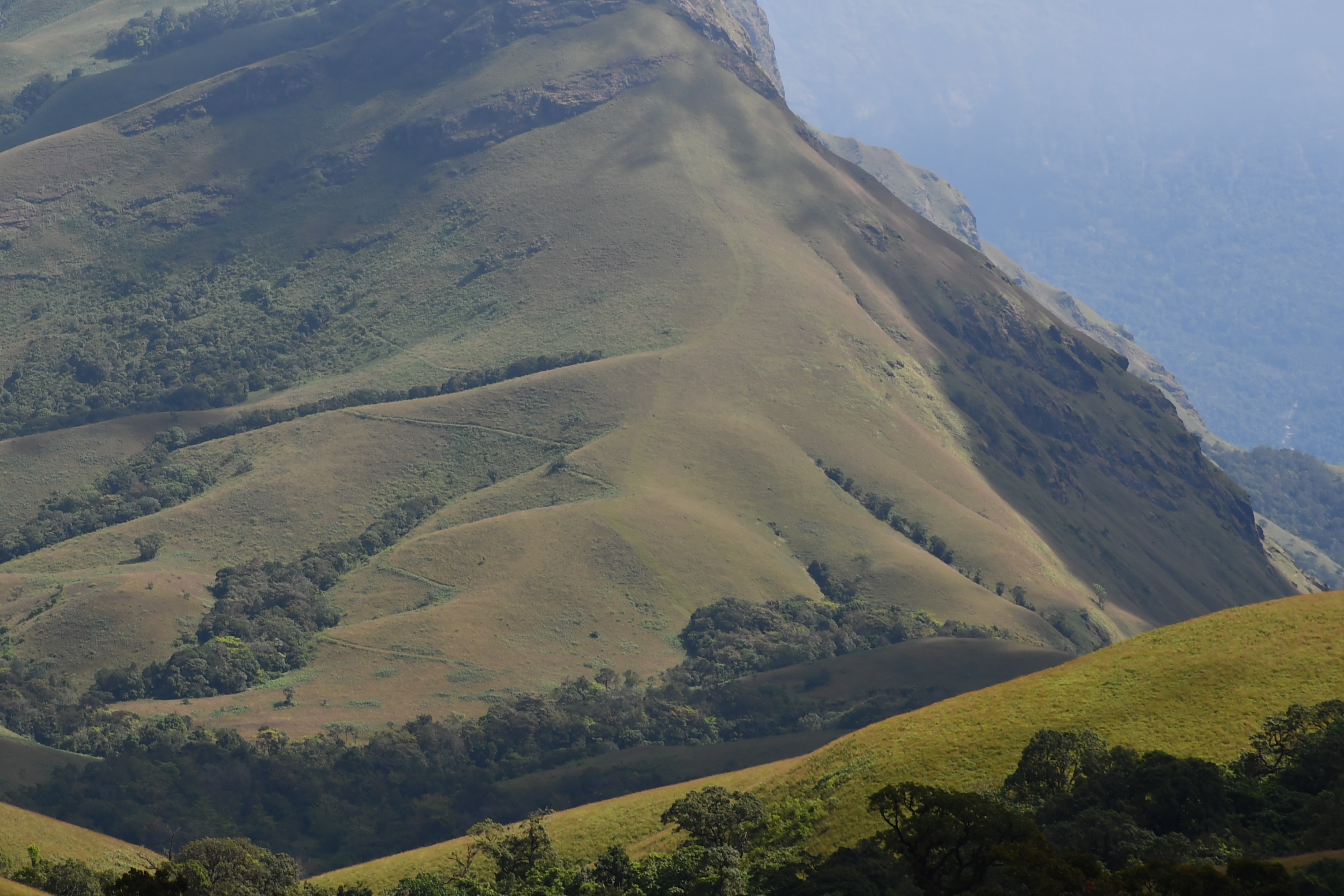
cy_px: 93
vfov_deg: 10.0
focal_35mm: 137
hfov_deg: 14.9
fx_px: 5114
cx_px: 217
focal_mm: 50
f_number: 9
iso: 100
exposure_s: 1/320
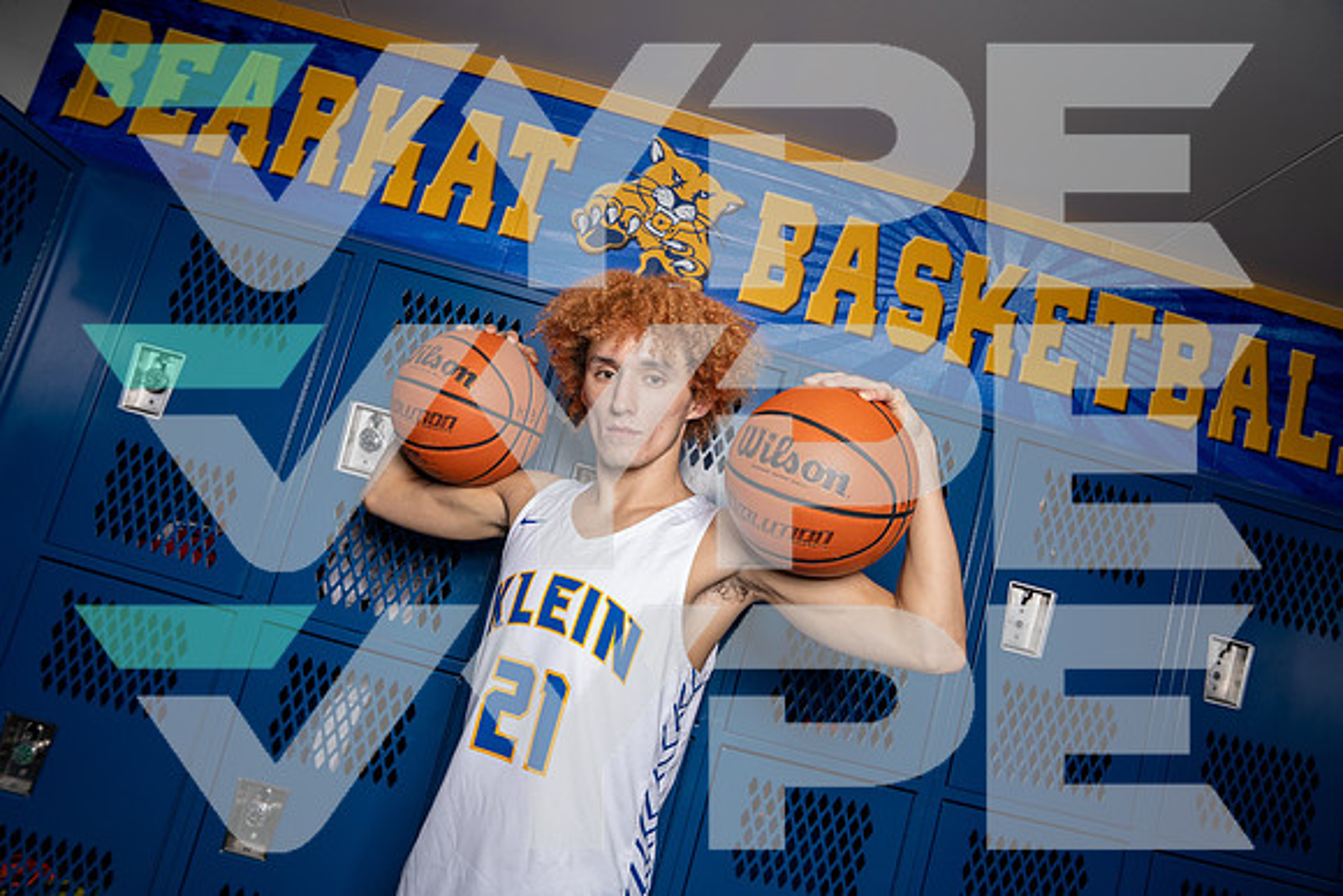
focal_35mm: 24
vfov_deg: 53.2
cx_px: 672
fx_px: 896
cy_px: 448
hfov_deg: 73.7
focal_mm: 24
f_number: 5.6
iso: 320
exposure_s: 1/200
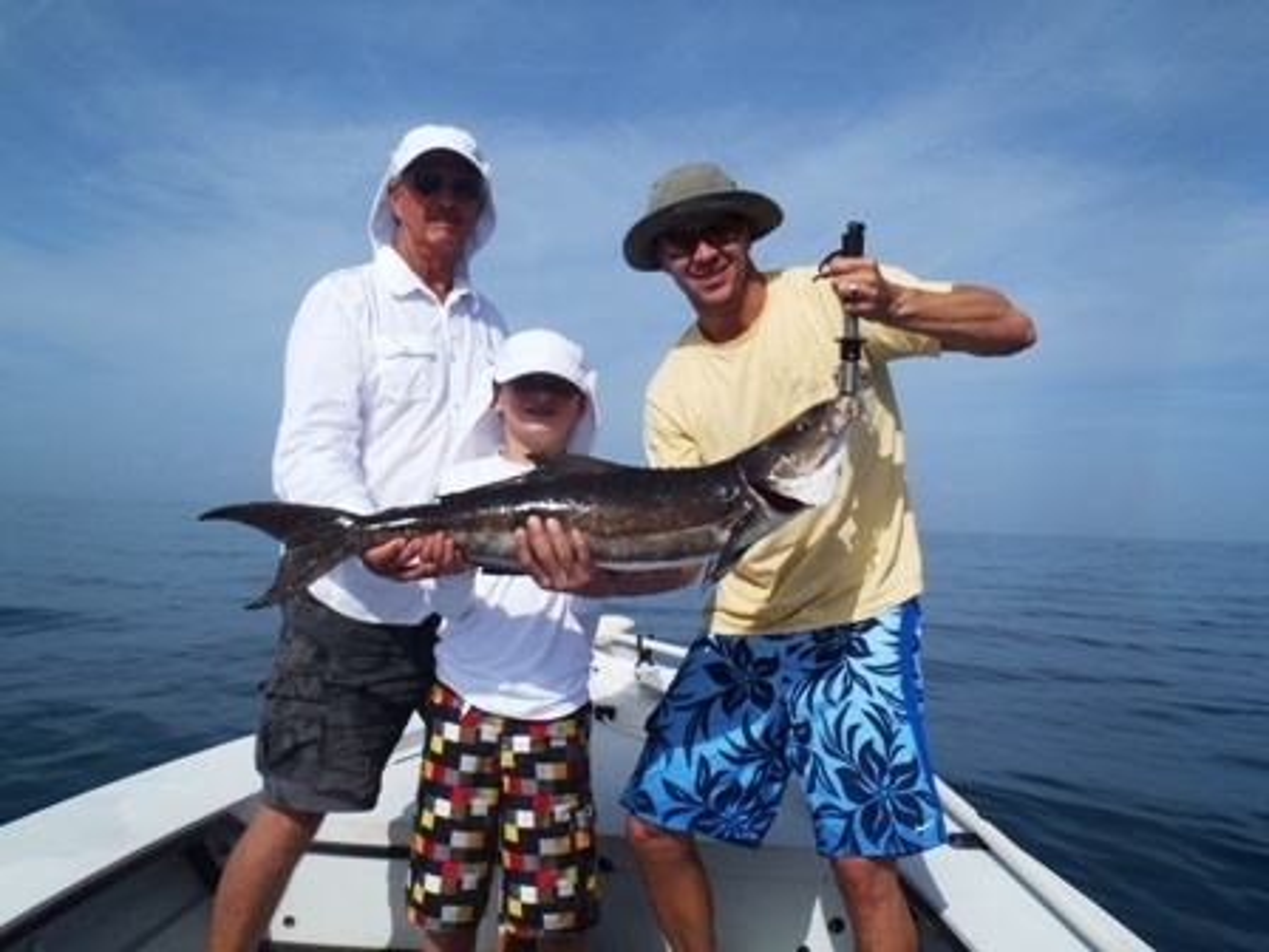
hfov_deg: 63.4
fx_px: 1026
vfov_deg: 49.7
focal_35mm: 28
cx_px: 634
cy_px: 476
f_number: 10
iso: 80
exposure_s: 1/160
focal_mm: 5
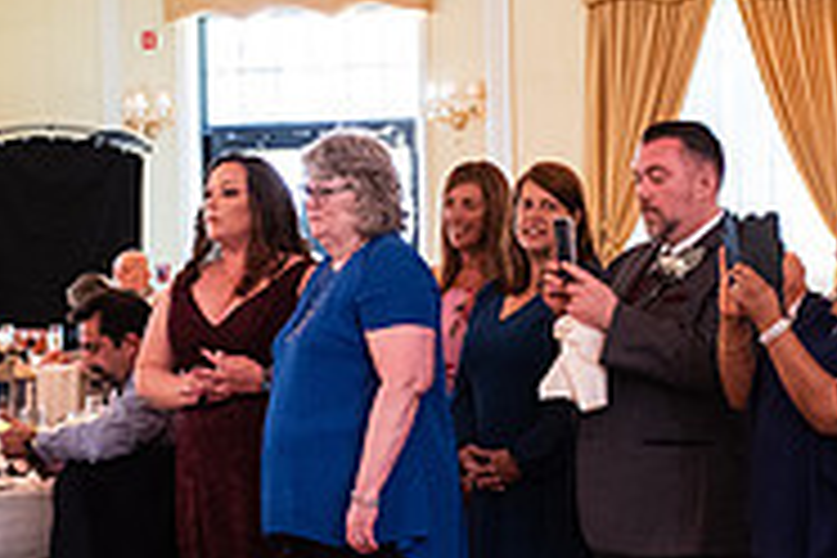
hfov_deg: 16.4
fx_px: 2906
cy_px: 353
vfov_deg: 11.0
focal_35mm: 125
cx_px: 436
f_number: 4
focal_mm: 40
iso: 6400
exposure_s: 1/60
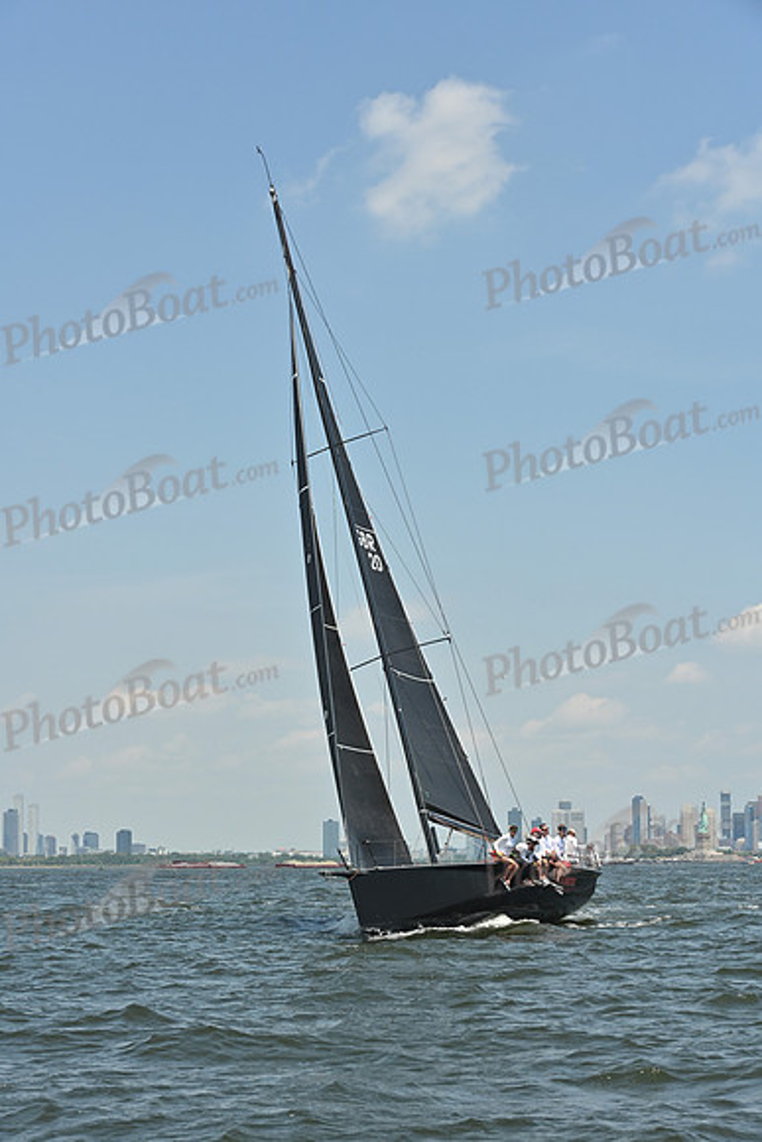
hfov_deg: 19.5
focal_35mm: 70
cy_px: 571
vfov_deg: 28.8
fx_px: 2221
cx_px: 381
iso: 320
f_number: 9
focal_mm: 70
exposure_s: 1/1250
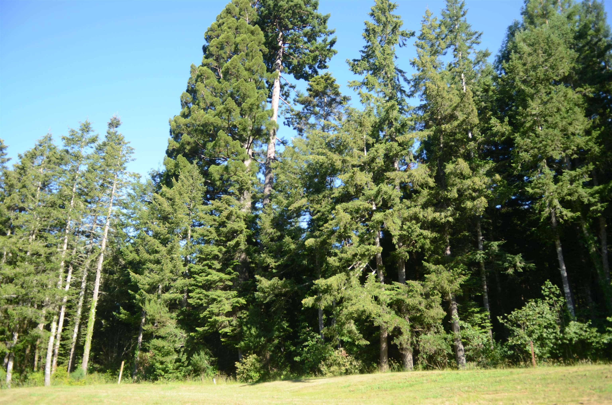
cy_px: 202
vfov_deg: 50.2
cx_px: 306
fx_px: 433
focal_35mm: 26
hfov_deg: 70.6
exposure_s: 1/400
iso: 100
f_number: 2.8
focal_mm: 17
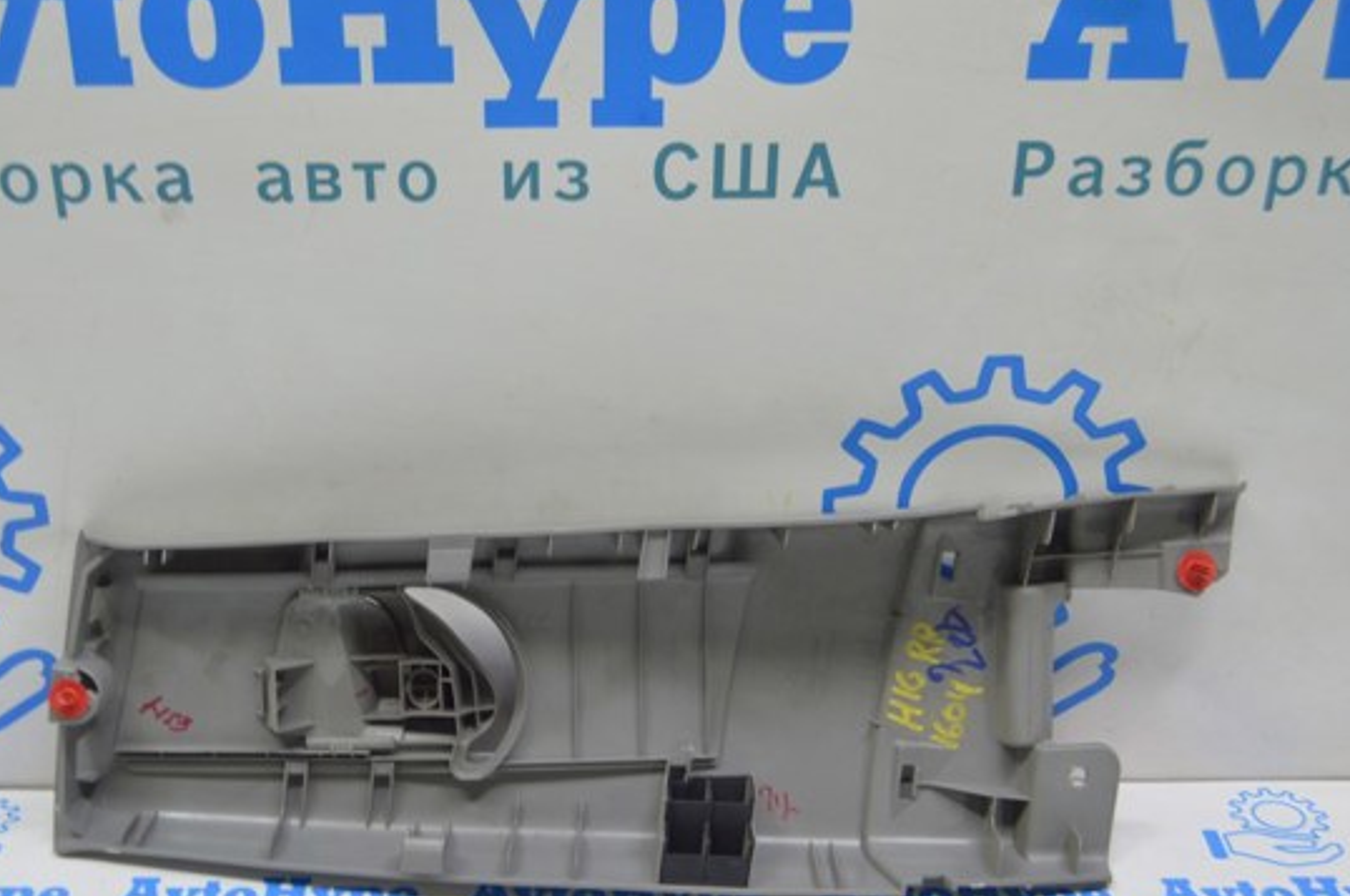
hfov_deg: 39.6
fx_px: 1872
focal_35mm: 50
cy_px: 521
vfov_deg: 26.9
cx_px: 575
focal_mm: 28
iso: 400
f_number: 5.6
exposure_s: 1/20
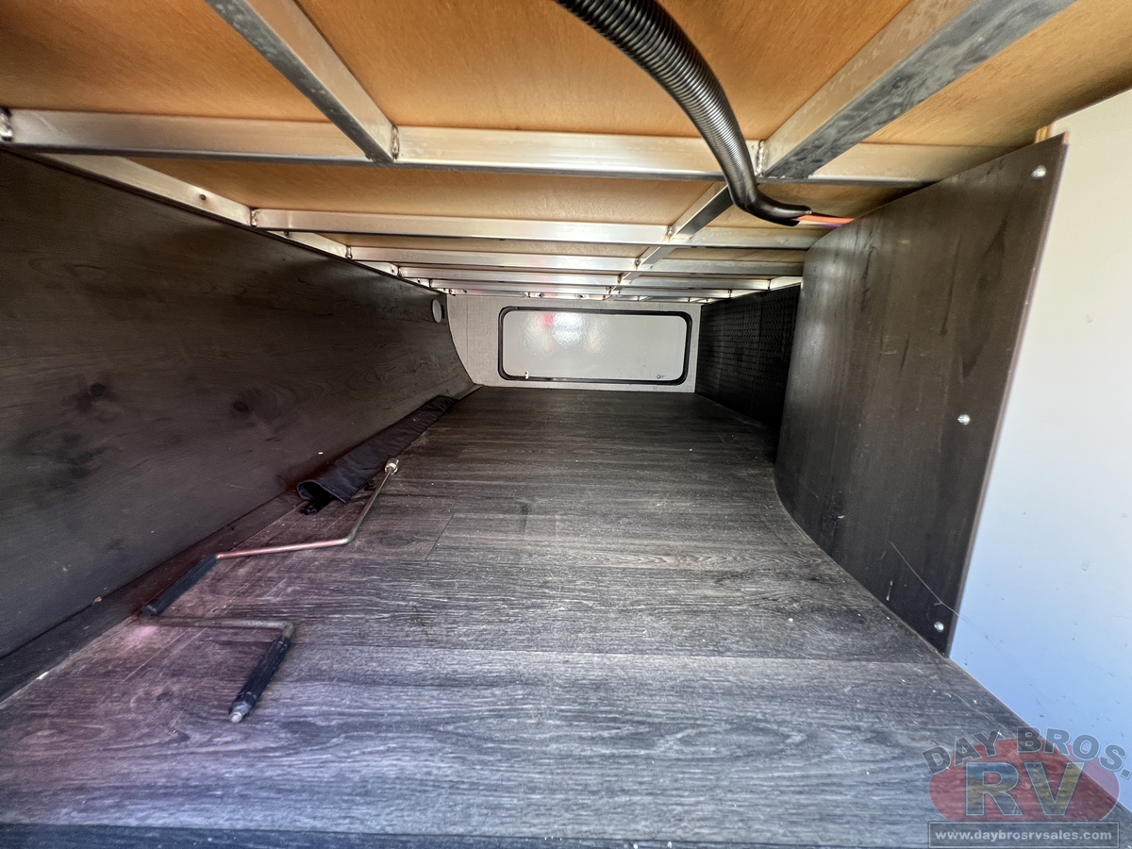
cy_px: 424
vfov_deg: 89.9
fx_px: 425
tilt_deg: -13.8
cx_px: 566
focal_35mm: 13
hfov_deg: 106.2
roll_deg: -0.7
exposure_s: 1/99
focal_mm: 1.57
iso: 160
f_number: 1.8
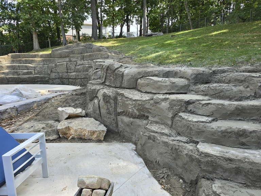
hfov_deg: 73.9
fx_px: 173
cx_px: 130
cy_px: 98
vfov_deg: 58.9
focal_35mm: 23
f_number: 1.7
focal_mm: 6.3
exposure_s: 1/180
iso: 16
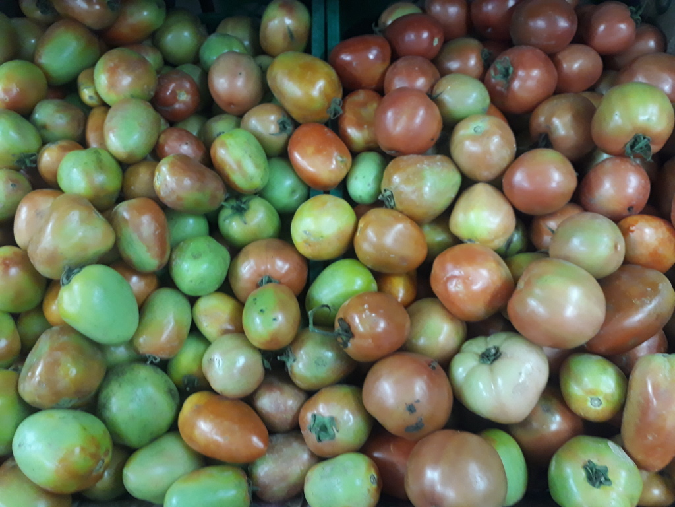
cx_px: 338
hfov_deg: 65.3
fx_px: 526
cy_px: 254
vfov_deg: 51.4
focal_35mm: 27
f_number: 1.9
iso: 250
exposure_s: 1/15
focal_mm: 3.6
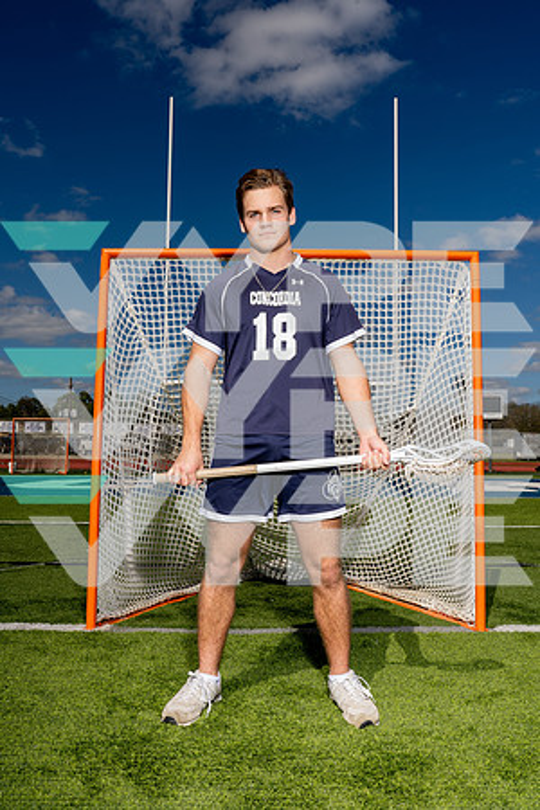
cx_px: 270
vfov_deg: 60.3
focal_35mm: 31
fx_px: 697
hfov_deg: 42.3
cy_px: 405
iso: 100
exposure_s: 1/250
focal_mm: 31
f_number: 14
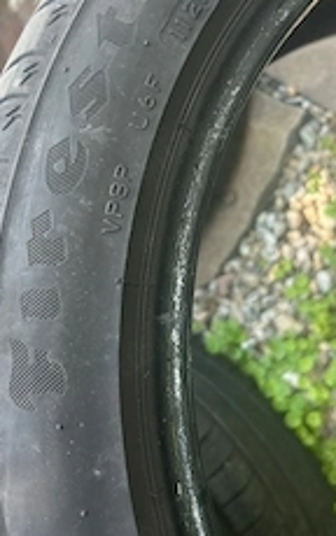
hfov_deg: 26.9
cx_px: 196
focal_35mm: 48
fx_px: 702
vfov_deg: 41.2
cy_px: 172
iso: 50
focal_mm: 5.7
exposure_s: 1/121
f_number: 1.5
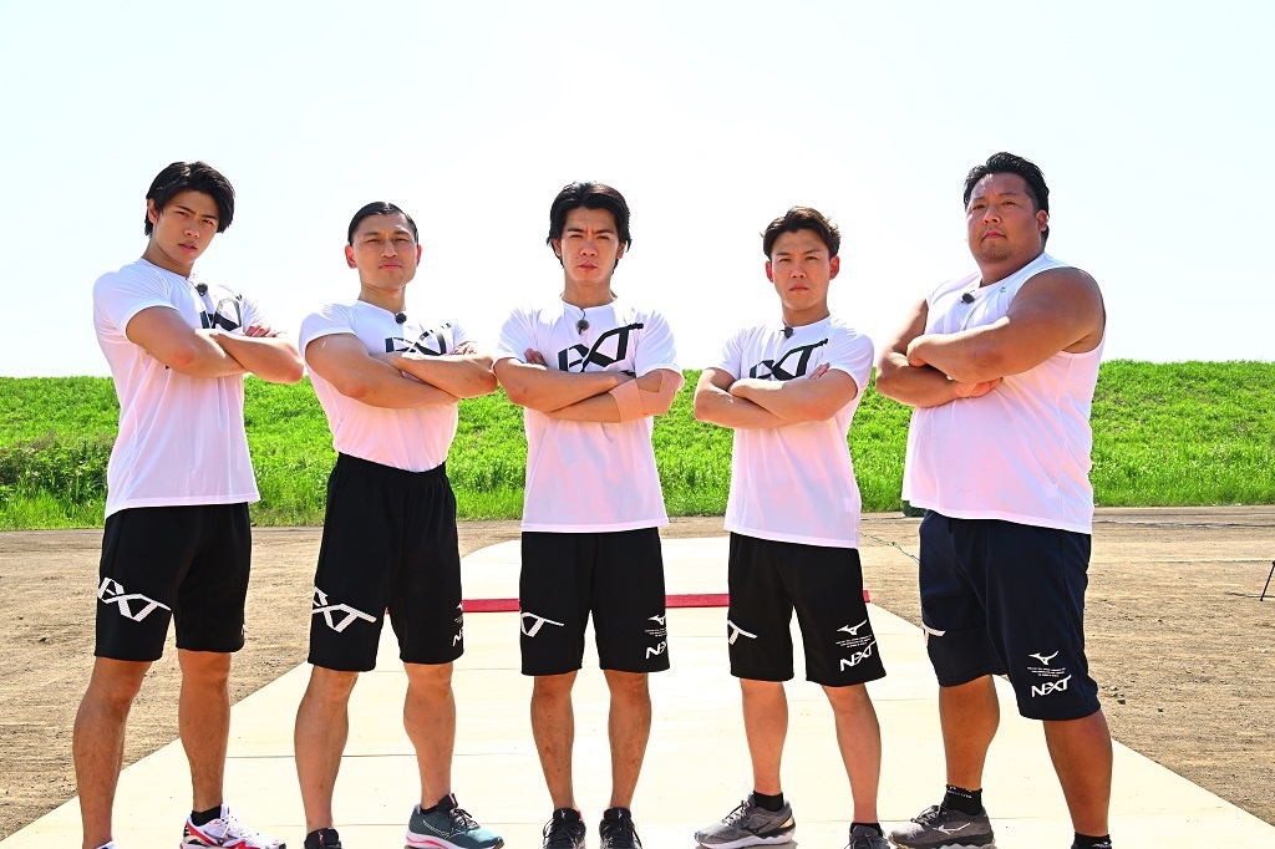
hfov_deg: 56.5
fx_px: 1186
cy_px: 424
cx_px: 638
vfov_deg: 39.4
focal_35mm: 34
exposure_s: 1/320
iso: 320
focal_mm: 33.5
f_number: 10
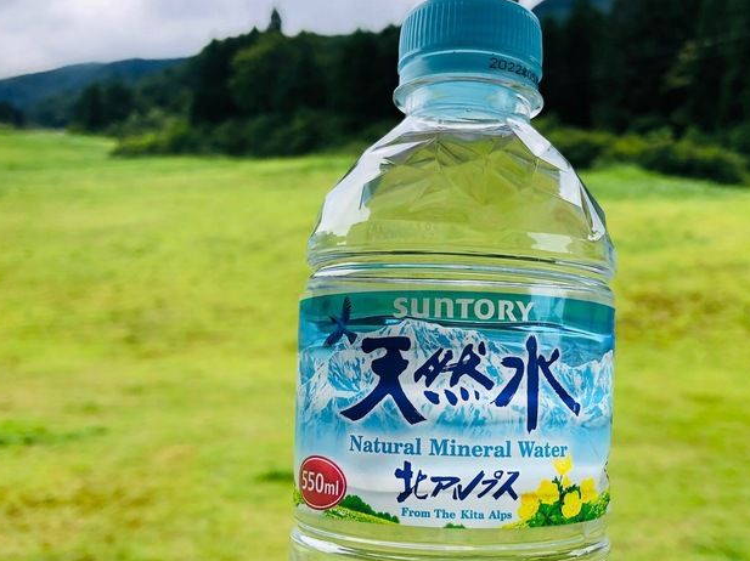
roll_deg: +0.7
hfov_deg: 49.9
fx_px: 801
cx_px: 443
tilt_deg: -4.7
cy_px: 311
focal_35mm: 37
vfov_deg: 38.6
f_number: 1.8
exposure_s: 1/527
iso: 20
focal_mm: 4
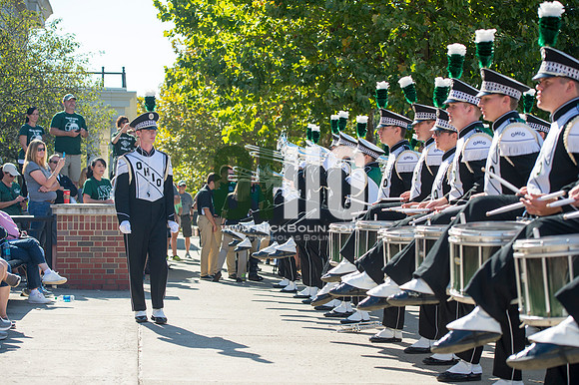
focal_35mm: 70
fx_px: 1125
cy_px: 192
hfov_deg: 28.9
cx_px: 290
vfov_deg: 19.4
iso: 200
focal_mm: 70
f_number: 4.5
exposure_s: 1/1000
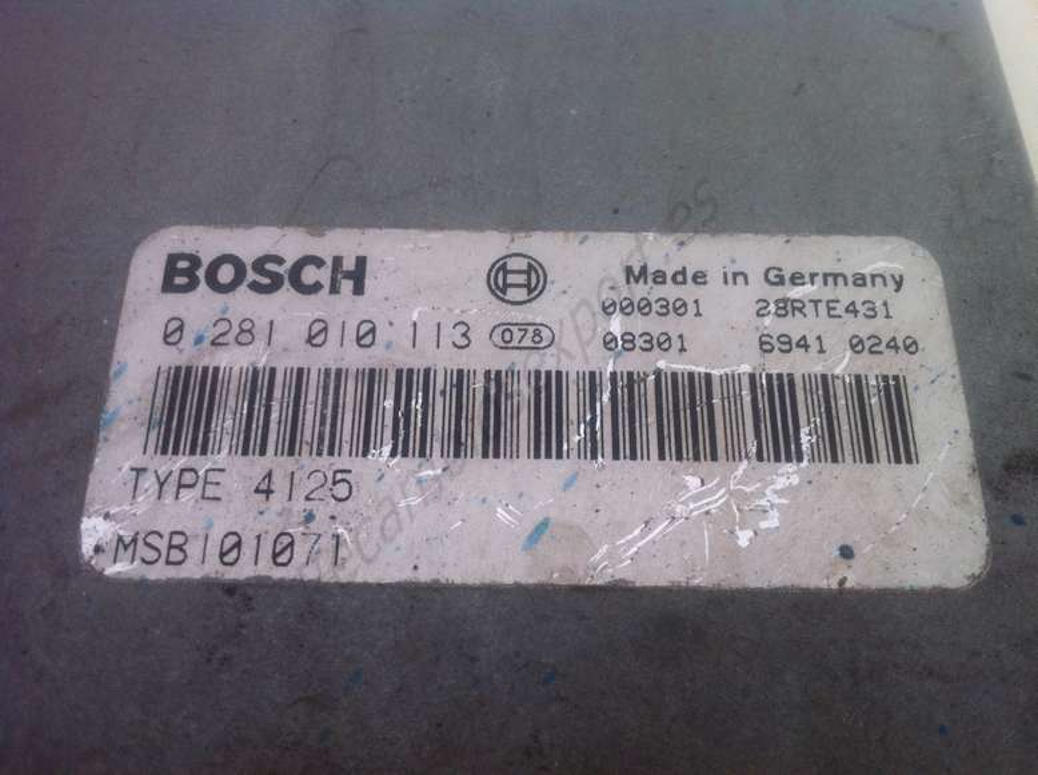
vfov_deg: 40.6
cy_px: 388
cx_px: 519
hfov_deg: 52.7
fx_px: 1048
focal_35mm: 35
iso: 80
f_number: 2.8
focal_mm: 3.85
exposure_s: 1/40
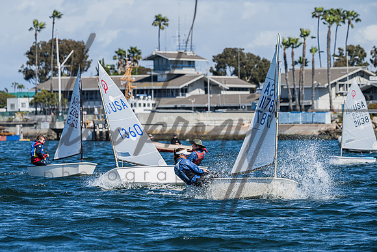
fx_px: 2734
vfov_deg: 5.3
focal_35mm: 261
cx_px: 166
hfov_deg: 7.9
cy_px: 140
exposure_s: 1/1000
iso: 320
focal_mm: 230
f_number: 8
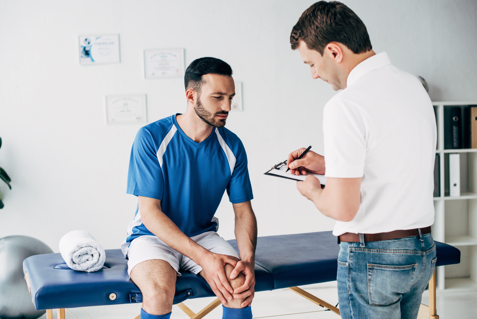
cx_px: 238
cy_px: 160
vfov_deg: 27.0
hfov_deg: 39.6
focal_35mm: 50
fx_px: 663
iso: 200
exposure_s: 1/160
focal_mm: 50
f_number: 3.5
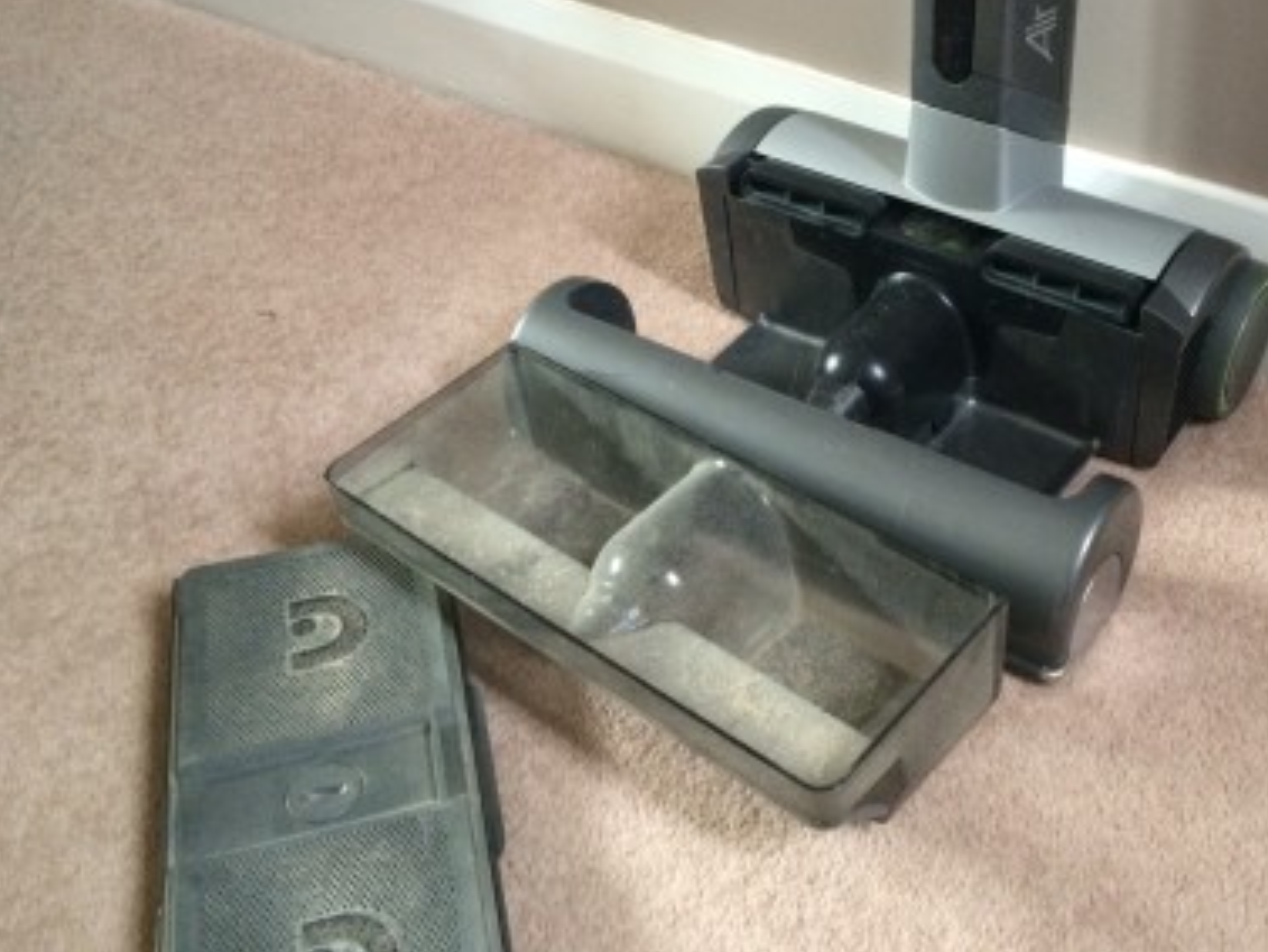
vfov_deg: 33.4
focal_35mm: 43
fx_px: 1576
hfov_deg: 42.9
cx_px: 898
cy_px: 345
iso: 200
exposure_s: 1/30
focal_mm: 4.12
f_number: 2.2
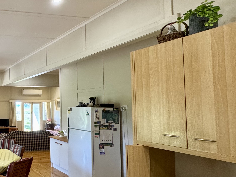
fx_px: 205
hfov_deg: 46.6
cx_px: -15
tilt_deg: +2.8
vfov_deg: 46.7
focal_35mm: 30
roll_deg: +0.6
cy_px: 100
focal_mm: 2.22
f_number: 2.2
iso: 250
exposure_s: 1/100
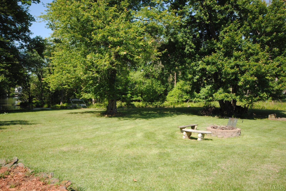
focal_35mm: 30
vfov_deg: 43.7
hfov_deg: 61.9
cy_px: 96
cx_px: 143
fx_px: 239
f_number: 6.3
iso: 100
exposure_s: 1/160
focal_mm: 20
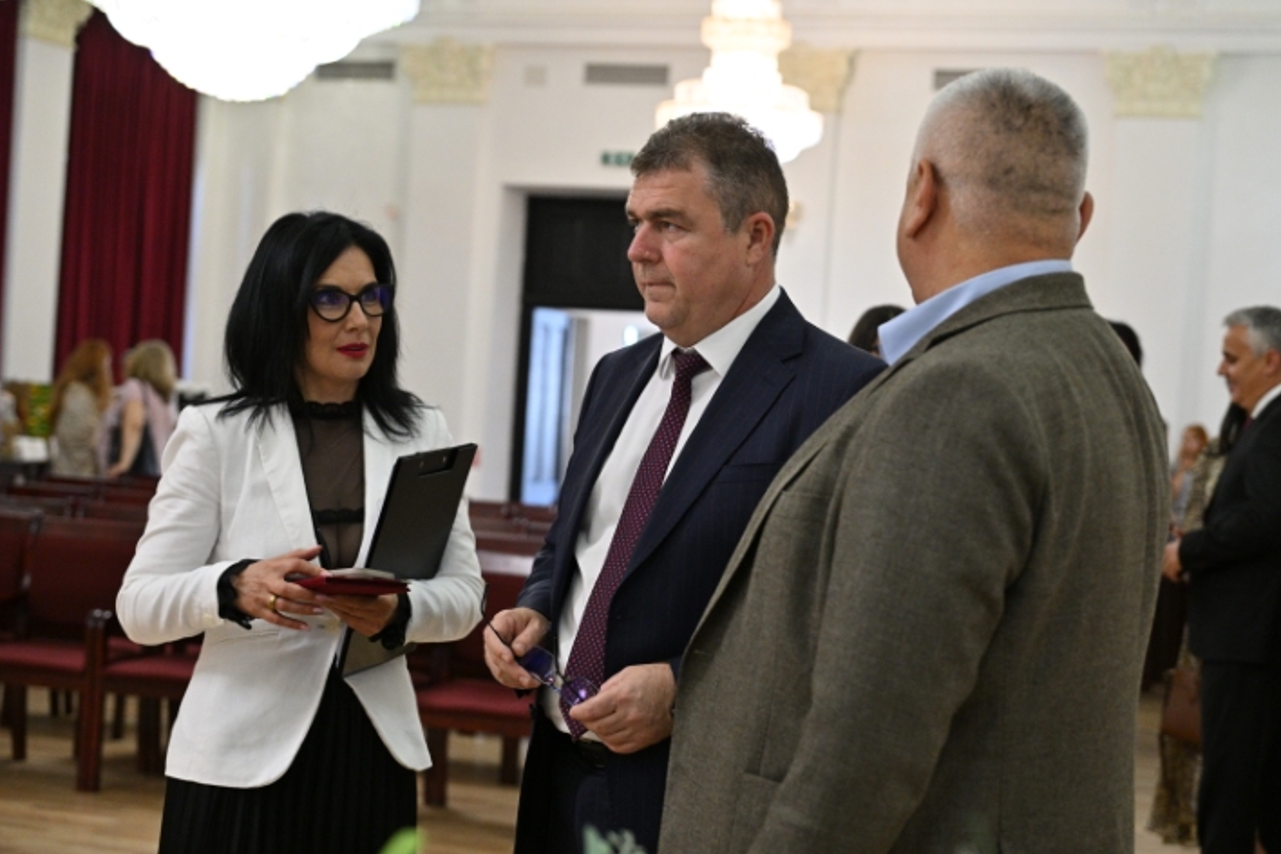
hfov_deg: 32.9
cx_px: 648
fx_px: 2170
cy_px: 423
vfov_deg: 22.3
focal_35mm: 61
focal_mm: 60
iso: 3600
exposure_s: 1/320
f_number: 4
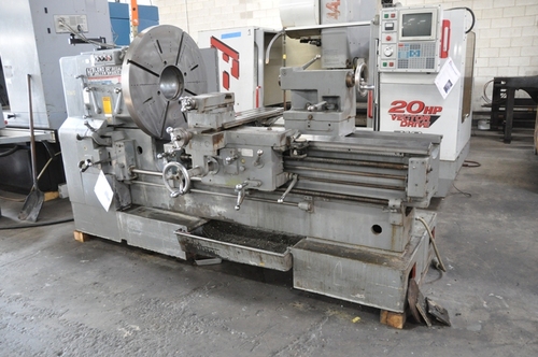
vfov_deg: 47.8
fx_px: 403
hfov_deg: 67.4
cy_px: 178
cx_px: 269
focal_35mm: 27
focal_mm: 18
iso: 1800
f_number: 3.5
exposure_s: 1/30
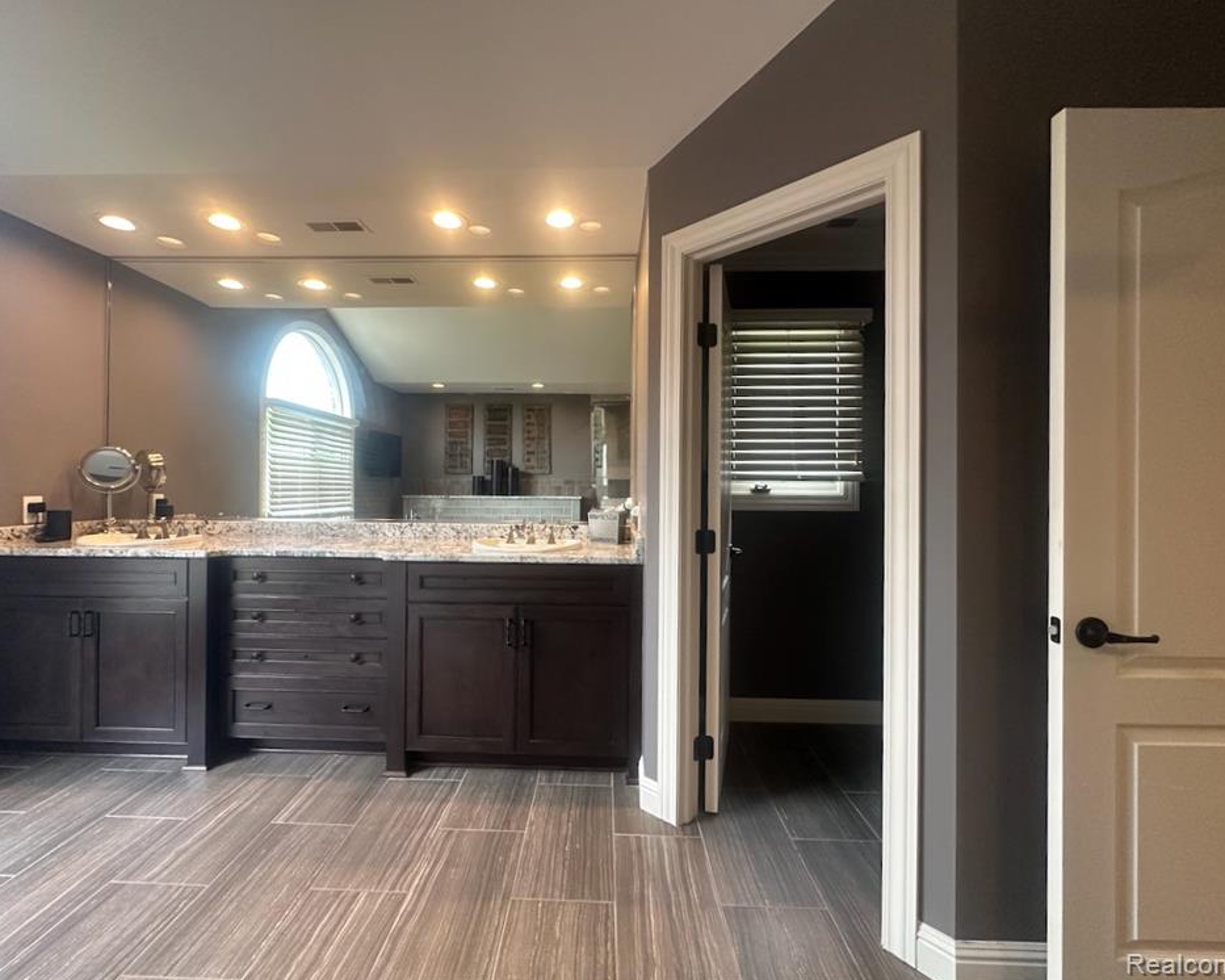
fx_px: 544
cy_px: 481
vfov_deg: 84.0
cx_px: 587
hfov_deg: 96.8
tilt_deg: +0.4
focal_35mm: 15
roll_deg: -1.1
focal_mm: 2.22
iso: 250
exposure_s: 1/120
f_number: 2.2
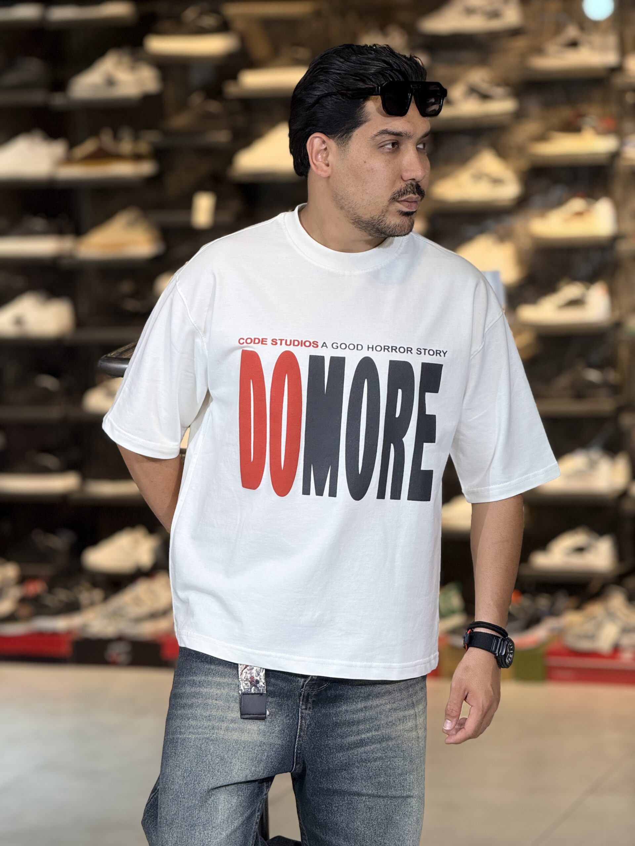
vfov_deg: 16.4
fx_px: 2935
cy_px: 423
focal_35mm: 120
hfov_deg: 12.3
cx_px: 318
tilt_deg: -6.1
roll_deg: +1.4
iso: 100
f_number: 2.8
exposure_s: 1/100
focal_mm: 15.66
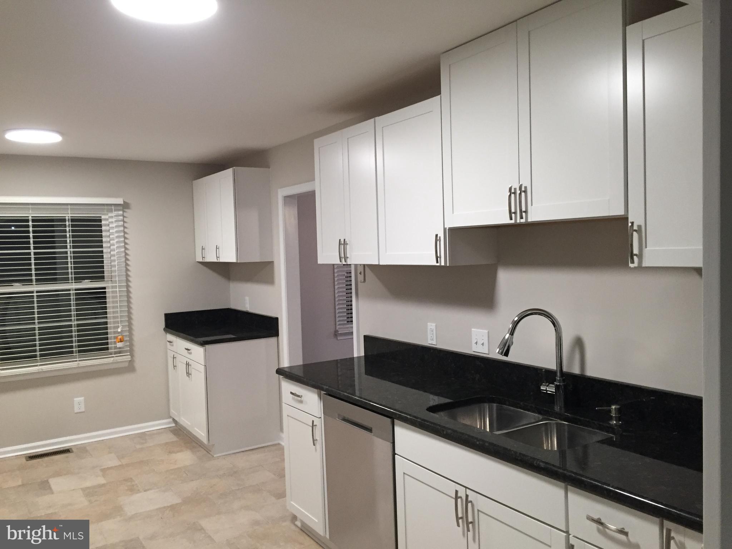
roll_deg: +1.3
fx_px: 613
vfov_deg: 48.2
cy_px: 274
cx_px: 366
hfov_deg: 61.7
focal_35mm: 29
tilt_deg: -3.4
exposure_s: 1/30
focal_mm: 4.15
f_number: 2.2
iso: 125
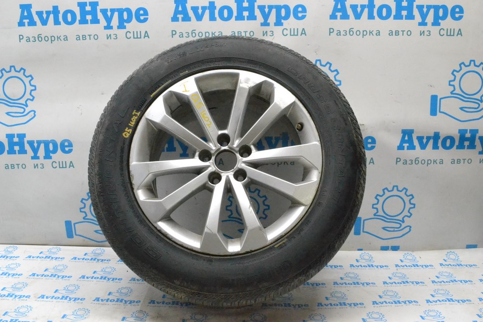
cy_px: 160
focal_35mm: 34
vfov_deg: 38.9
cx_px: 243
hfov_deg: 55.8
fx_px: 456
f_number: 13
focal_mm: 22
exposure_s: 1/100
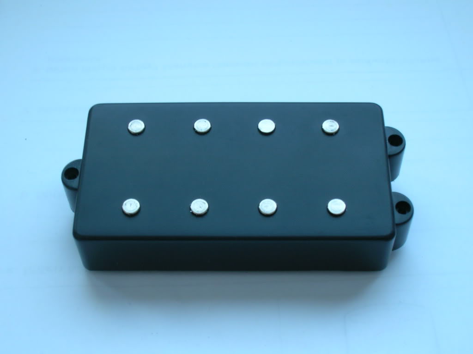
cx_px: 236
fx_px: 860
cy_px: 177
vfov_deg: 23.2
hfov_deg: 30.8
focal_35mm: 63
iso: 53
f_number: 3.6
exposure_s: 1/5
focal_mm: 10.4
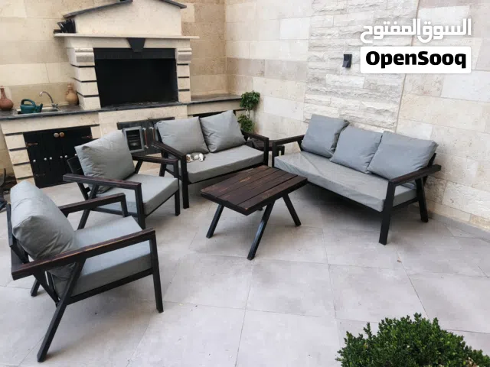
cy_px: 184
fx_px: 326
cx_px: 245
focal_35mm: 23
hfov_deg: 73.9
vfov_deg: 58.9
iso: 164
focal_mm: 5.56
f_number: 1.8
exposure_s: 1/100
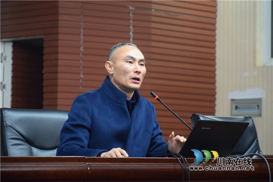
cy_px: 91
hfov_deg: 13.0
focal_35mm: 158
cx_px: 136
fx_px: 1194
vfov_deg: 8.7
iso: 3200
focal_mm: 105
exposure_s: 1/100
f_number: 5.6
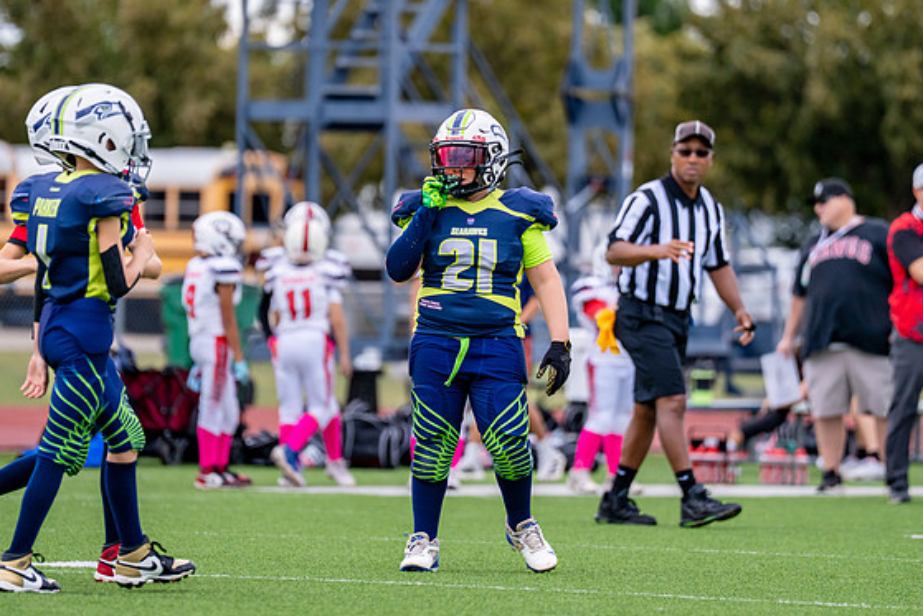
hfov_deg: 6.5
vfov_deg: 4.4
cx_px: 419
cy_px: 263
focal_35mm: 316
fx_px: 8103
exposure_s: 1/2500
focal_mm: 200
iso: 320
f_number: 2.8
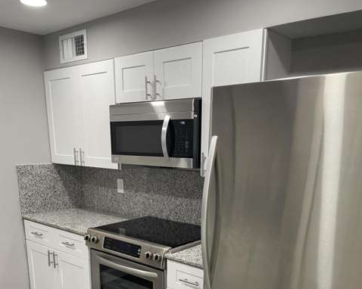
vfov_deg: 41.1
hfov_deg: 52.9
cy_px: 241
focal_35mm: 34
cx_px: 181
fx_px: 364
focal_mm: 4.2
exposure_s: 1/60
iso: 100
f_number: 1.6
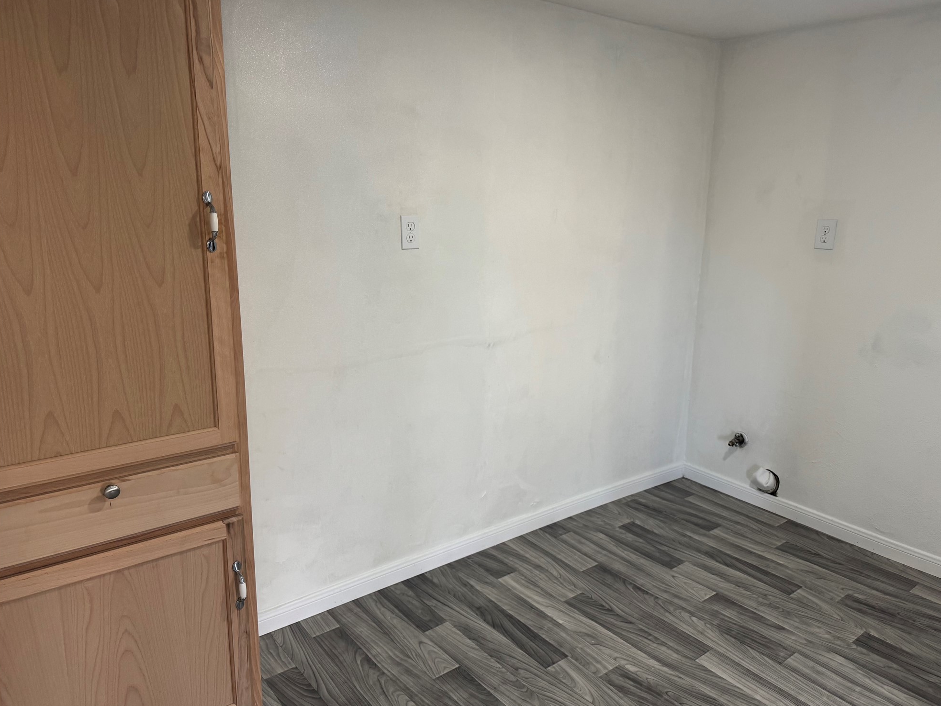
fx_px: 680
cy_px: 342
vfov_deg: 54.9
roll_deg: -0.7
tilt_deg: -10.6
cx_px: 485
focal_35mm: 25
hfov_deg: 69.4
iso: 125
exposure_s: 1/60
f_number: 1.78
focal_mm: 6.76
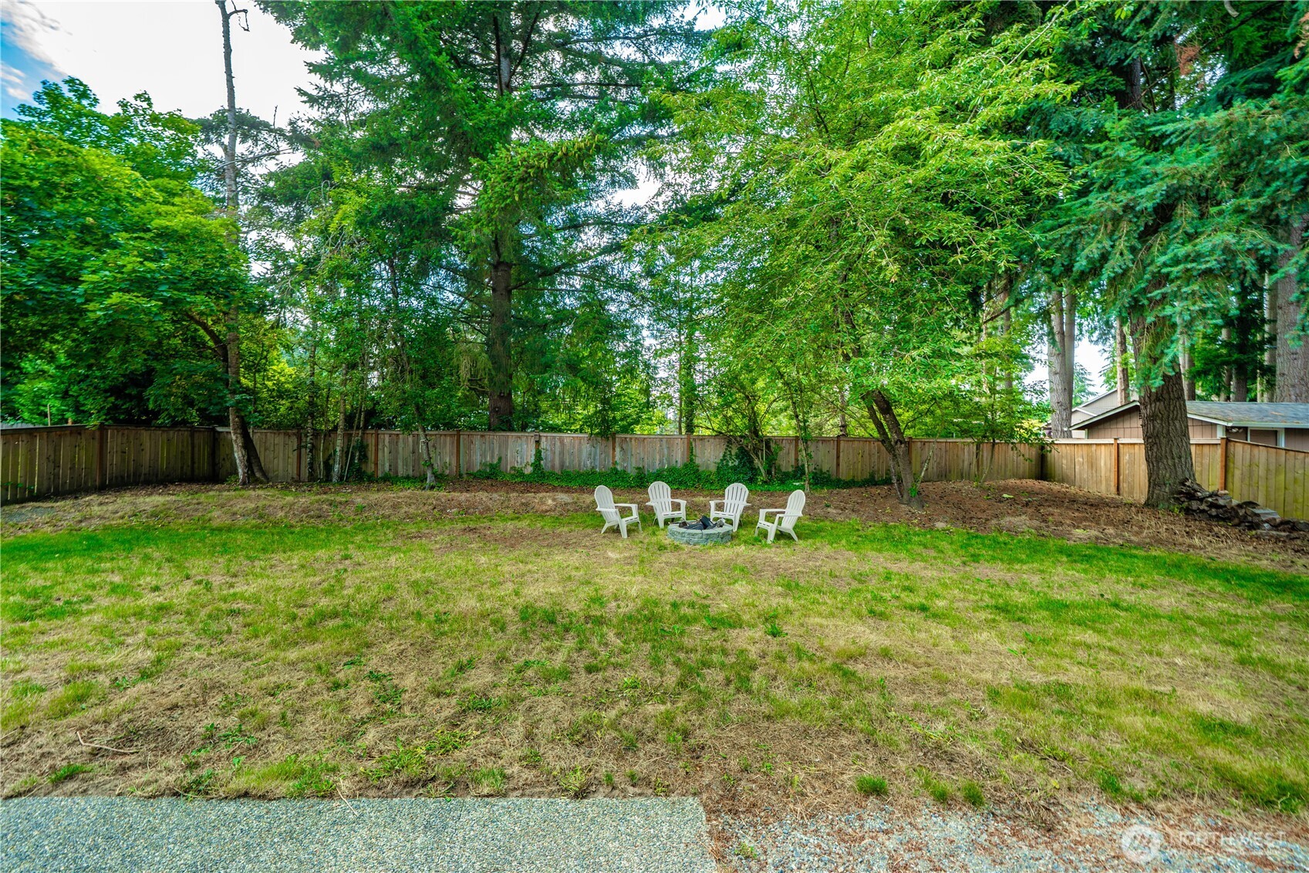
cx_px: 654
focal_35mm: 12
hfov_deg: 112.6
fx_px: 436
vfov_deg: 90.0
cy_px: 436
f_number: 7.1
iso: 100
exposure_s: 1/50
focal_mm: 12
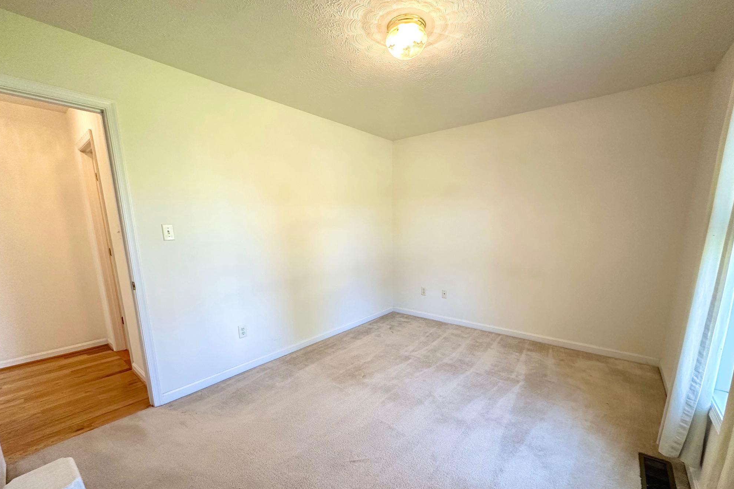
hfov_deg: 100.4
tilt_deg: -10.3
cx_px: 373
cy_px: 281
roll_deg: +0.4
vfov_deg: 76.8
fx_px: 306
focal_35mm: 15
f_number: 2.2
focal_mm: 2.22
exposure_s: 1/120
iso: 250
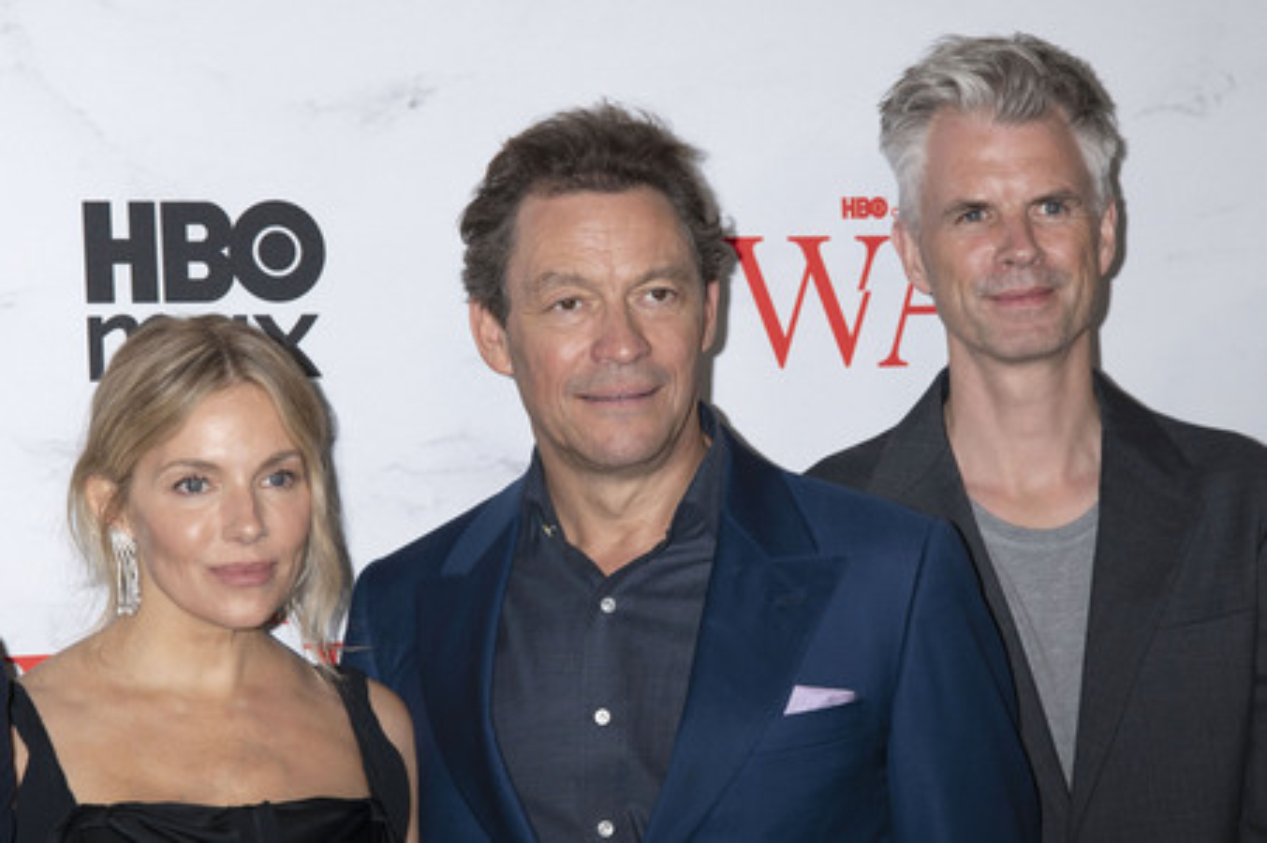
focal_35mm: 92
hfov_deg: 22.2
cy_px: 422
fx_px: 3235
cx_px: 634
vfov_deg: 14.8
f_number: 6.3
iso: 640
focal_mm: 92
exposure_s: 1/200
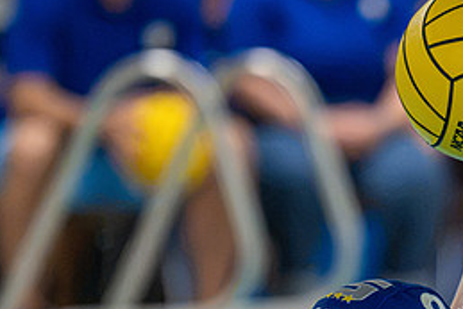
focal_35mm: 951
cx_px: 471
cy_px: 322
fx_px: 12237
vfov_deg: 1.4
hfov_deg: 2.2
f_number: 4
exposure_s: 1/1000
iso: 11400
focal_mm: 280
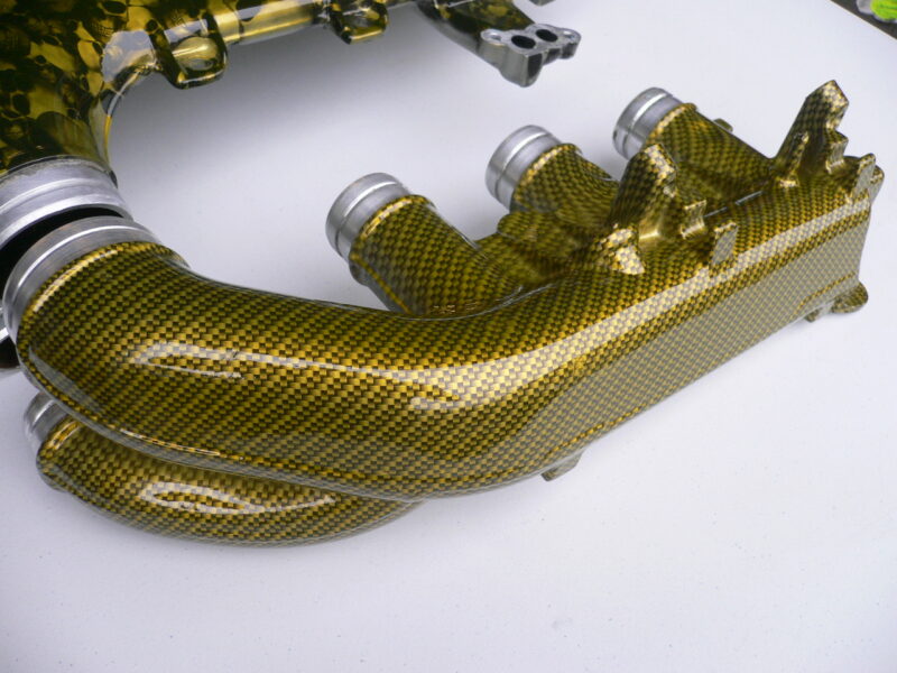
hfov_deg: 52.6
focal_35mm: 35
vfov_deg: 40.7
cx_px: 448
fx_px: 907
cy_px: 336
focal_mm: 5.8
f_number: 2.8
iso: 100
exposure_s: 1/40
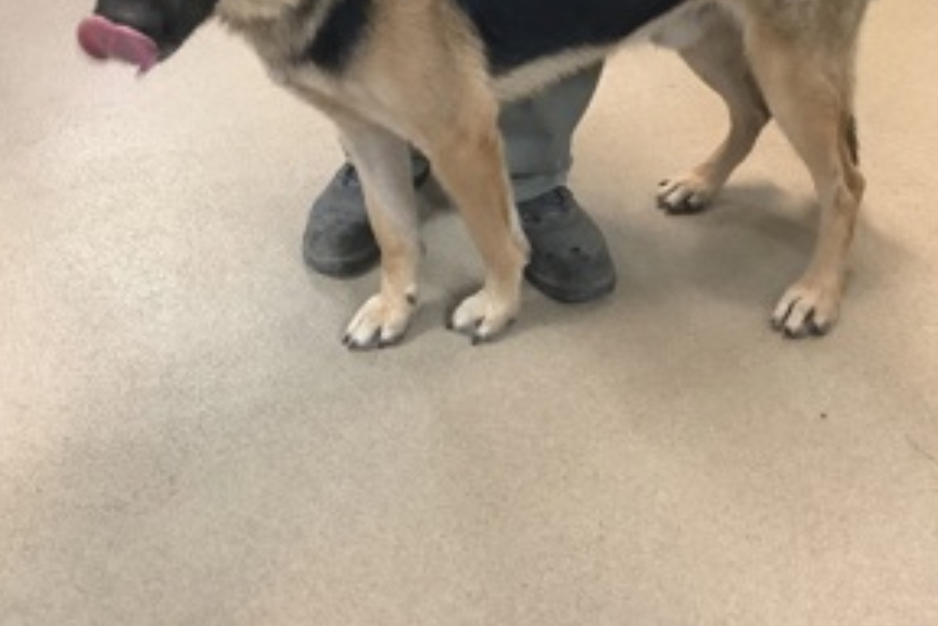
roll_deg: +0.7
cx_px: 484
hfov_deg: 41.9
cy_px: 114
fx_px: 1225
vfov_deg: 28.0
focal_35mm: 47
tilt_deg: -31.4
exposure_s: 1/40
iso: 320
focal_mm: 3.3
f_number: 2.4
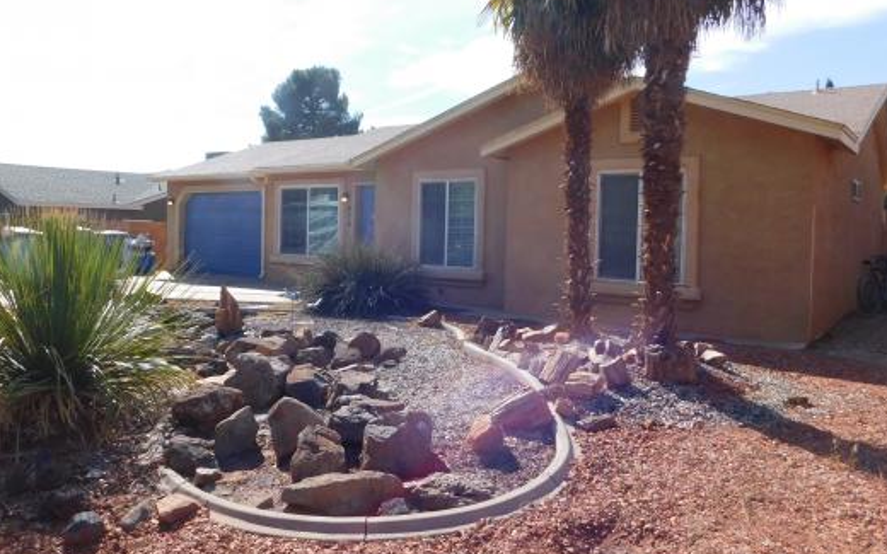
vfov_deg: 41.8
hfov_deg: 62.8
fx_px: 725
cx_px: 406
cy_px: 245
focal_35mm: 30
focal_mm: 4
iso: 125
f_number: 3
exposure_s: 1/1250
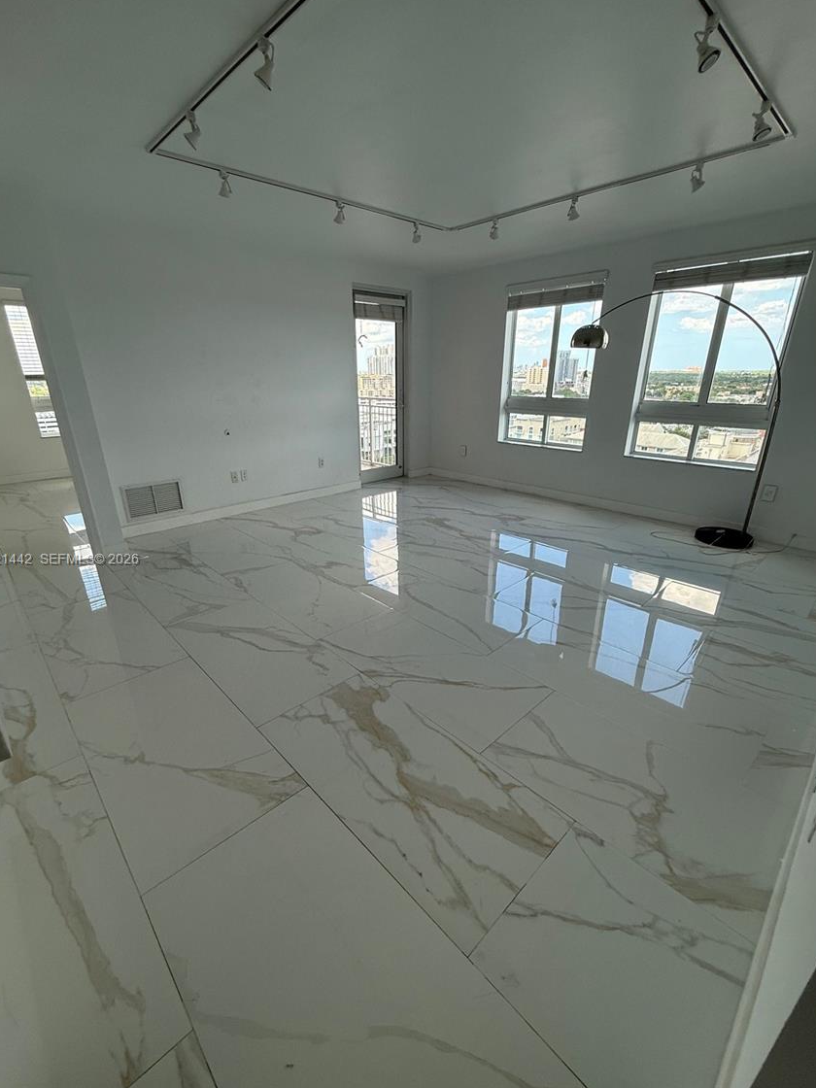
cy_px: 561
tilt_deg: -21.5
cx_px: 396
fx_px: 471
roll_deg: -0.1
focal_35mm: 15
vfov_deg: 98.1
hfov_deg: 81.7
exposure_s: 1/280
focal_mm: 2.22
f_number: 2.2
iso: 64
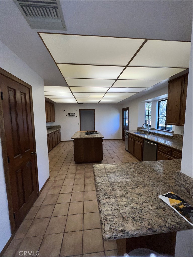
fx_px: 97
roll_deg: +1.4
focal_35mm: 13
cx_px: 96
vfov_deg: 106.2
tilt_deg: -5.0
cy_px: 128
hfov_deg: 89.9
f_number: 1.8
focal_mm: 1.57
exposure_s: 1/122
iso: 40
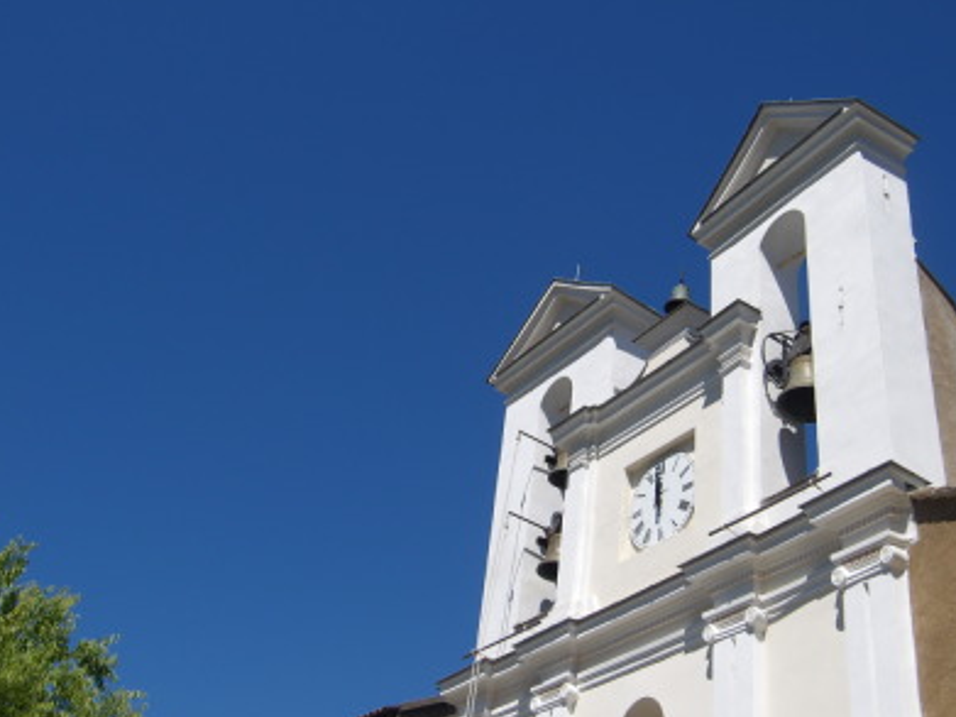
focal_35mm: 43
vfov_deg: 33.6
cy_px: 365
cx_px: 479
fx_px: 1187
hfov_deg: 43.9
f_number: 13.1
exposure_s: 1/101
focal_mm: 7.6
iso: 100
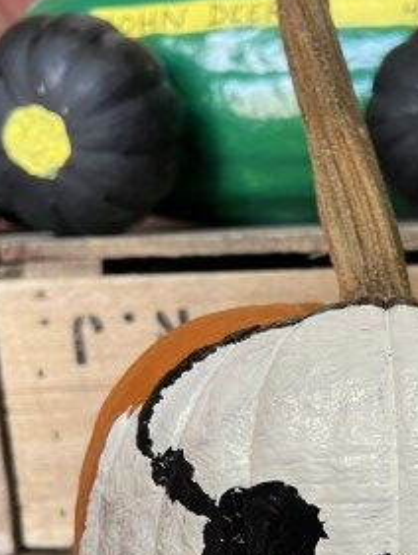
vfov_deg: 32.0
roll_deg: +1.9
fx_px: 948
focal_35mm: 59
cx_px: 396
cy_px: 425
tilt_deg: -12.2
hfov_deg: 24.0
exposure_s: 1/60
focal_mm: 5.7
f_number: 1.5
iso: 160
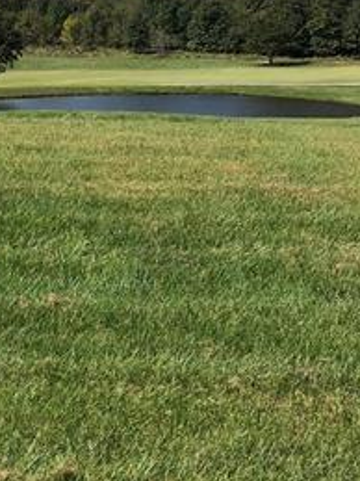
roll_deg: +0.1
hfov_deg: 16.5
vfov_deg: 23.2
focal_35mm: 83
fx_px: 1152
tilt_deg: -4.5
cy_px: 98
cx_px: -141
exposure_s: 1/1869
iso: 20
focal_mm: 3.99
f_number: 1.8
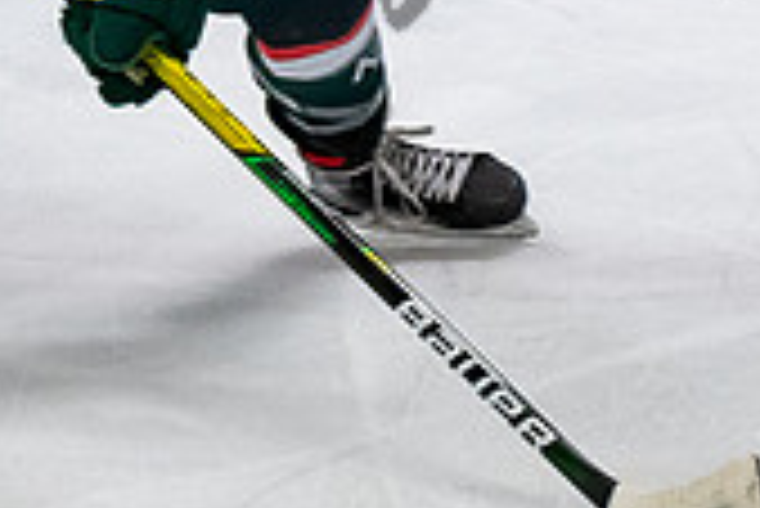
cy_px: -240
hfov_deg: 3.8
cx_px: -8
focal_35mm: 536
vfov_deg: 2.6
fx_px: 11325
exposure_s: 1/800
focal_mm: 70
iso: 1600
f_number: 3.5
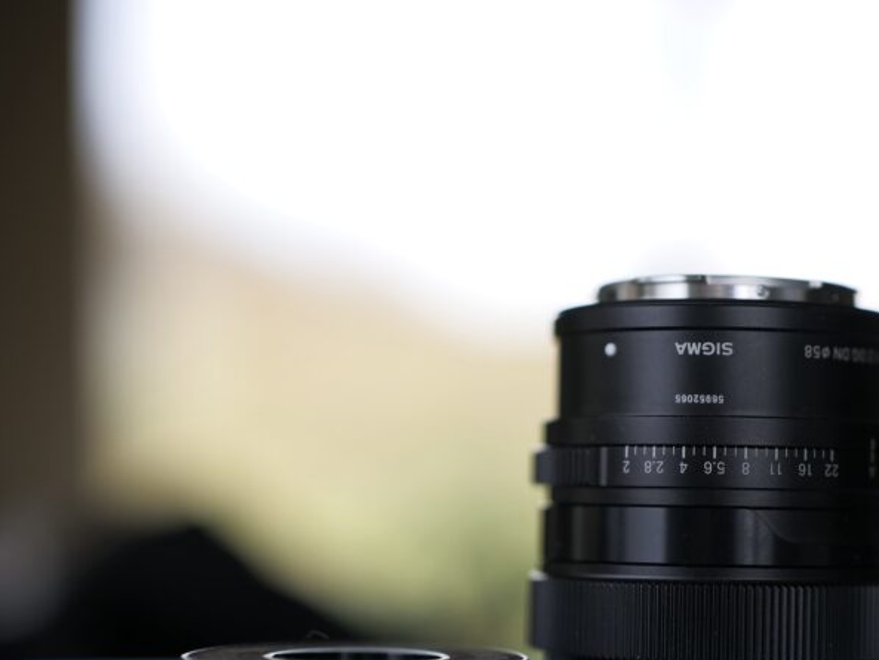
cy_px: 483
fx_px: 2108
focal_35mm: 83
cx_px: 685
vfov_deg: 17.7
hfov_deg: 23.3
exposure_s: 1/200
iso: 100
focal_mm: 50
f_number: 1.6
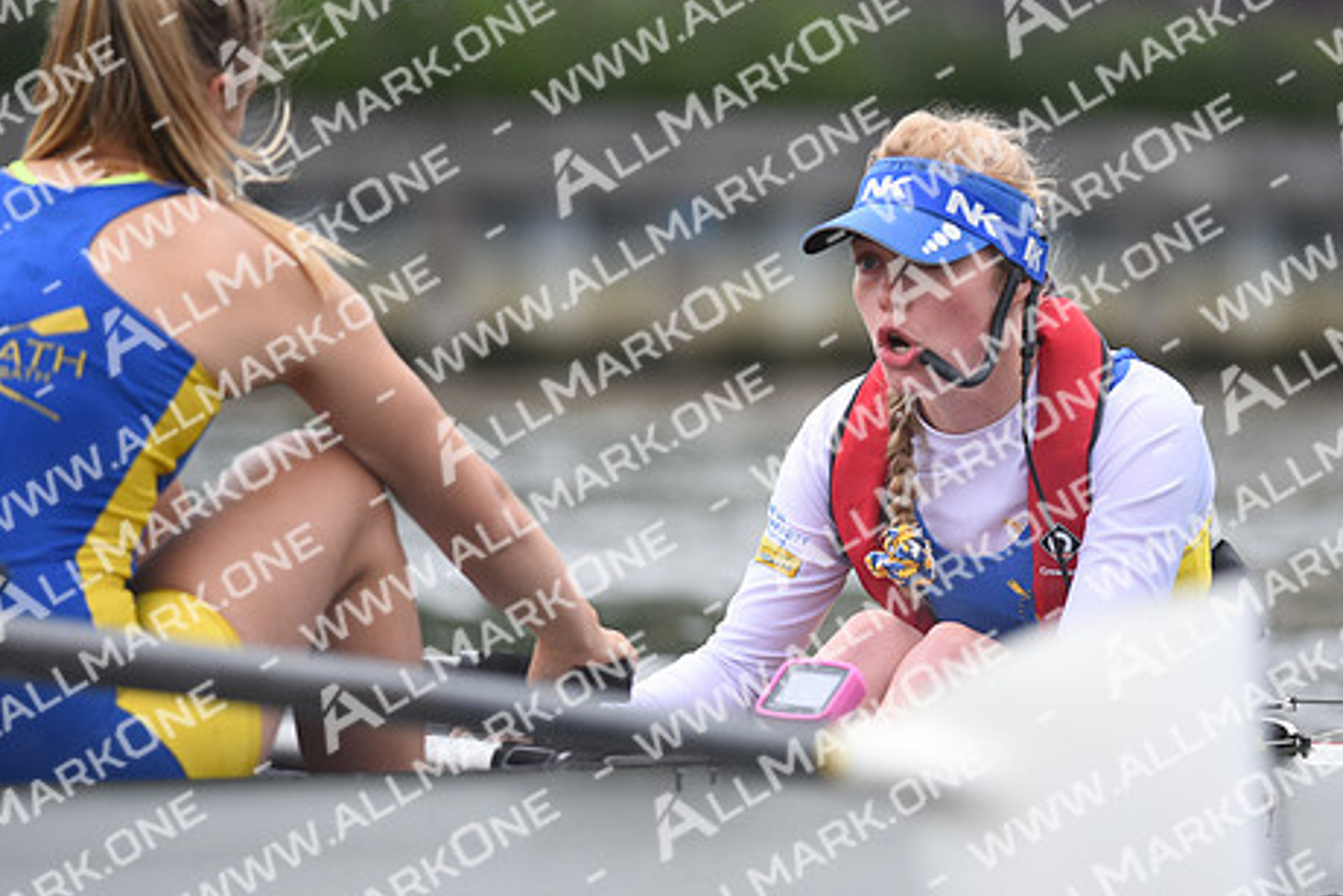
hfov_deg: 5.5
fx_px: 14105
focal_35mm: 378
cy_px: 387
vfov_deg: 3.6
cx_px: 823
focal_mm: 300
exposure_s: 1/1600
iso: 640
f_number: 4
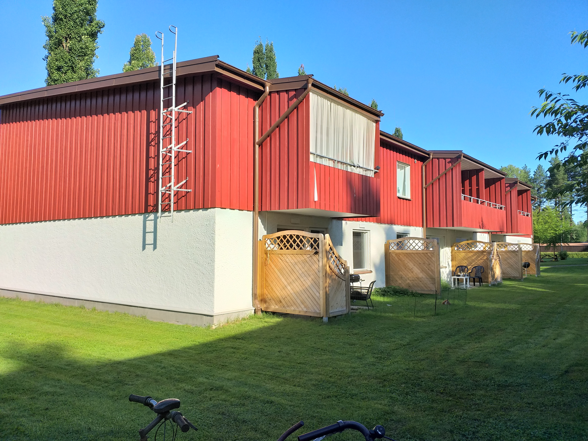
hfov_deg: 67.3
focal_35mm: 26
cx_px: 294
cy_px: 220
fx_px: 442
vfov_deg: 53.1
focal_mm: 3.93
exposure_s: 1/882
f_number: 1.7
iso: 40
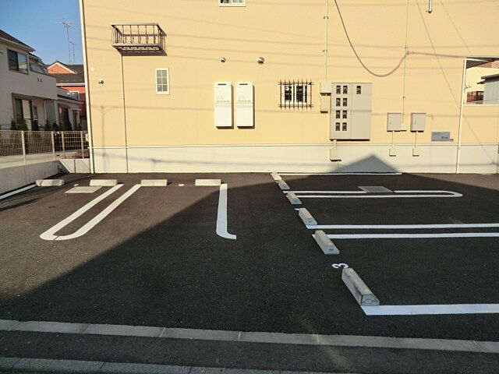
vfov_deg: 56.8
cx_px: 250
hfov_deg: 71.6
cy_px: 187
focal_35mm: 24
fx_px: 346
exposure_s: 1/200
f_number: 7.5
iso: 80
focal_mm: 4.3
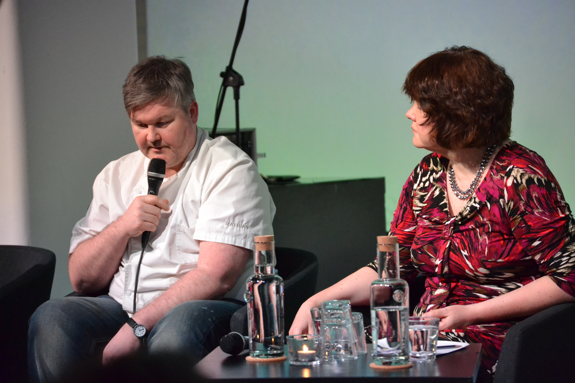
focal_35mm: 142
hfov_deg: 14.4
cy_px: 192
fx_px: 2276
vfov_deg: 9.6
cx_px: 288
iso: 3200
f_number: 4.5
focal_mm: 95
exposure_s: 1/125
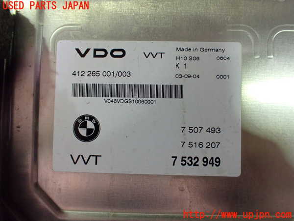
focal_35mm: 30
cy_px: 110
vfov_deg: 46.8
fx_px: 255
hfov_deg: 60.0
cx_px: 147
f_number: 2.3
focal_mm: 5.4
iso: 800
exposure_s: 1/100
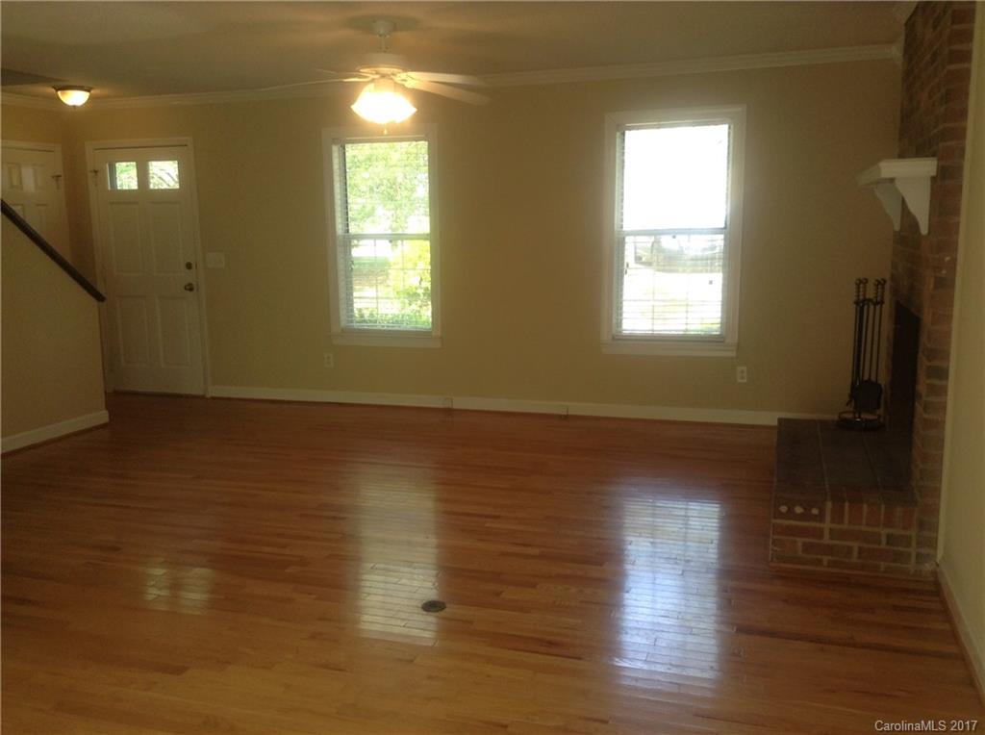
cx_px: 492
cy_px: 368
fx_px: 937
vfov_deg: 42.8
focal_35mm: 33
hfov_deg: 55.4
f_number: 2.4
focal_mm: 3.3
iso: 32
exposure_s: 1/24
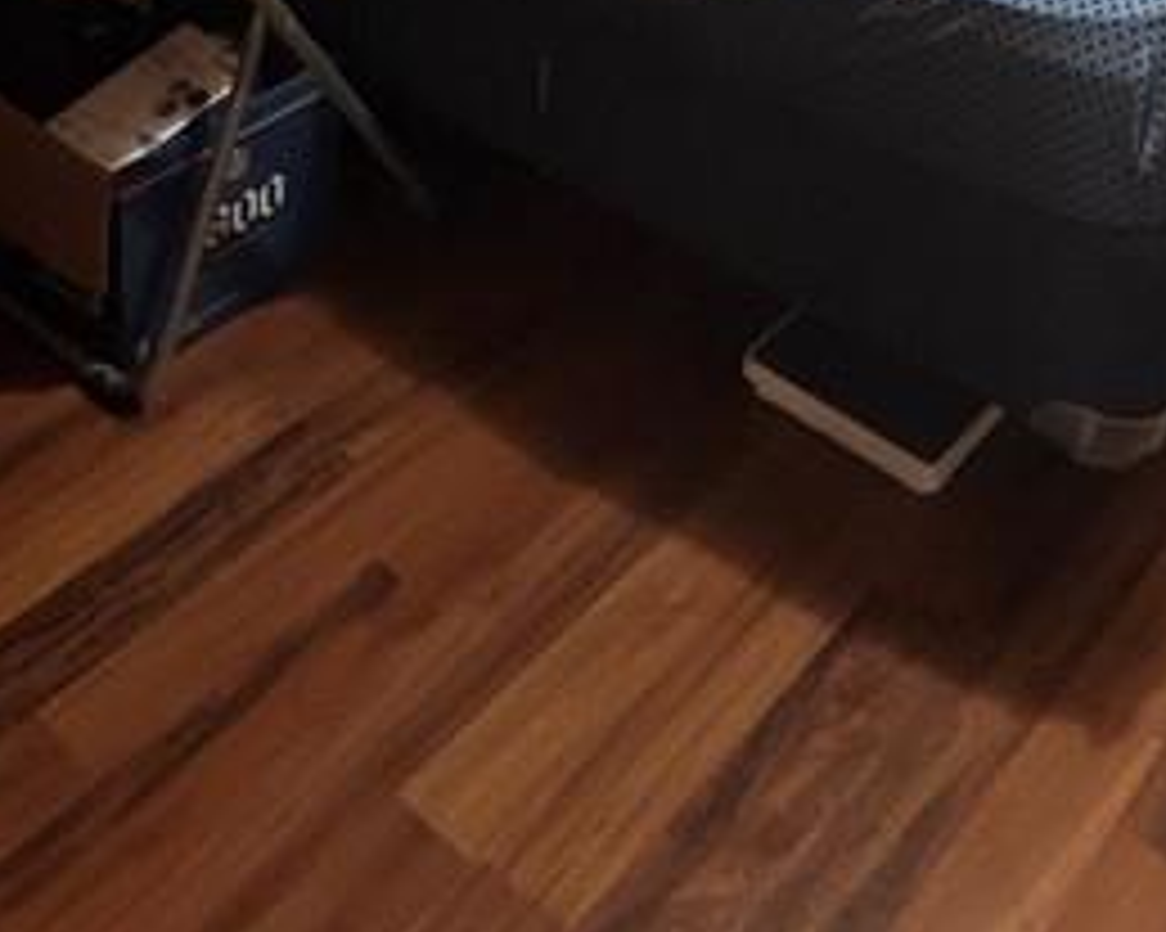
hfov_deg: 33.4
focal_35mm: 54
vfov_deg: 20.5
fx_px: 1863
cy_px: -716
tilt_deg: -11.2
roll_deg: -3.1
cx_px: 995
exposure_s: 1/40
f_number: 2.2
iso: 500
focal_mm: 2.22
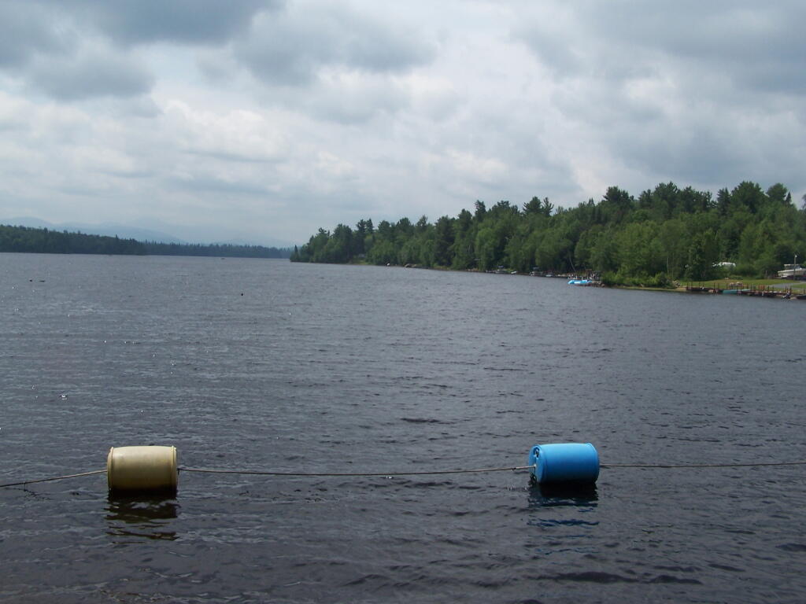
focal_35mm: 38
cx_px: 403
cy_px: 302
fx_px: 885
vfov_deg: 37.7
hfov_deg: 49.0
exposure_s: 1/800
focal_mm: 6.3
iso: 80
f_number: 5.6
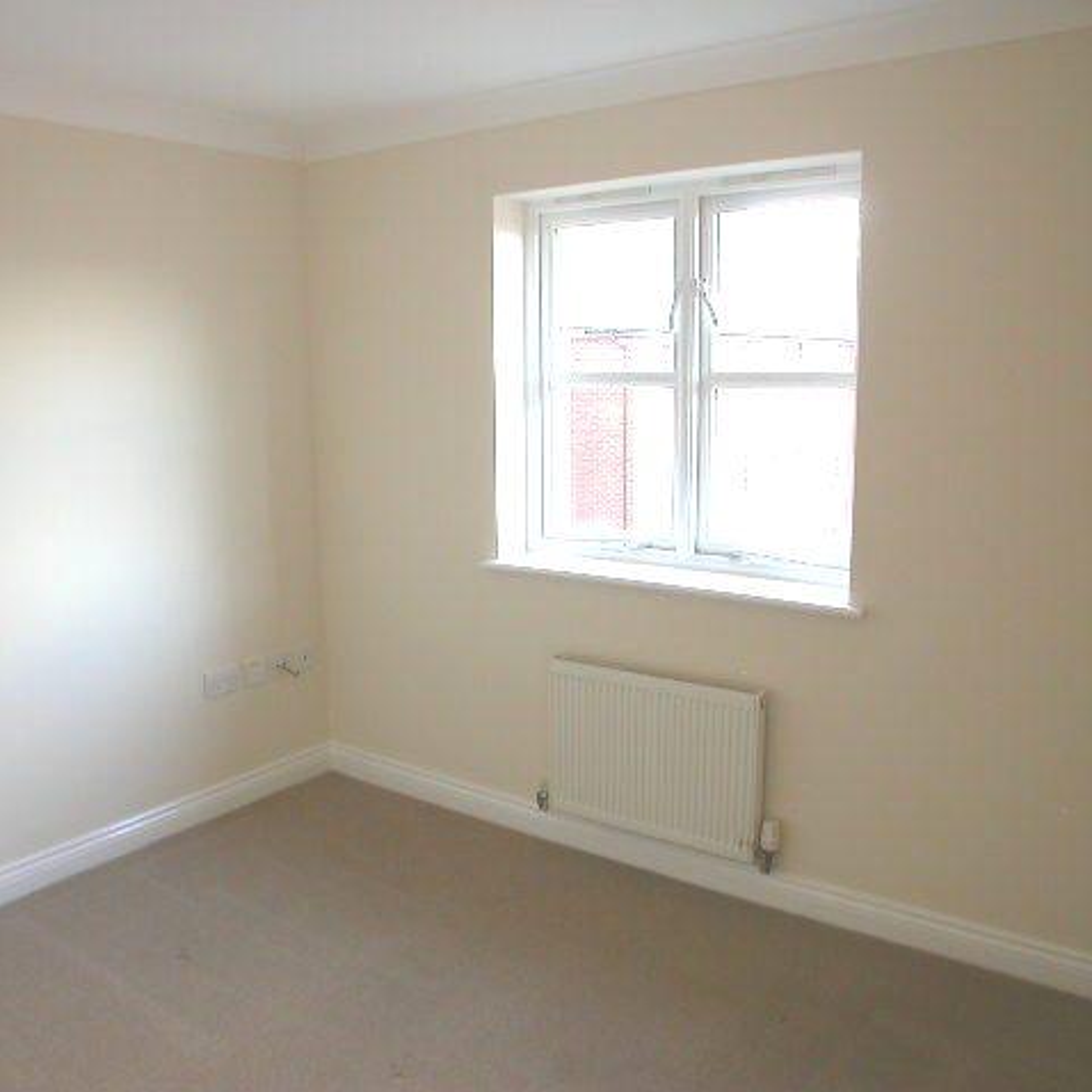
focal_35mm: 45
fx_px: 1606
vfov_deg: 37.6
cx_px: 473
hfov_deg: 37.5
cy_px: 546
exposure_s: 1/39.7
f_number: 2.6
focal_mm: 7.85
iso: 100
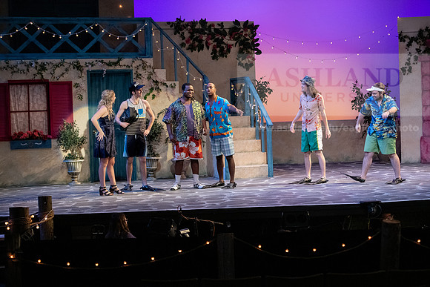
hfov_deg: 25.4
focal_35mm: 80
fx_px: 956
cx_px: 215
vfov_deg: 17.1
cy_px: 144
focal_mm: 80
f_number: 3.2
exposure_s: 1/400
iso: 4000
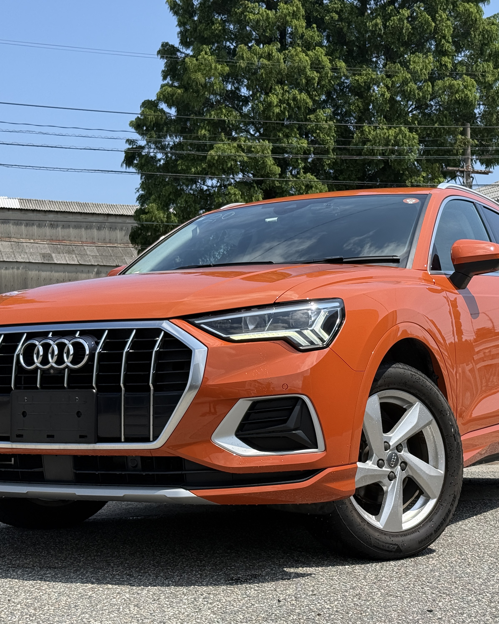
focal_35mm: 63
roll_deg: -0.6
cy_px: 314
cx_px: 260
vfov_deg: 30.0
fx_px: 1163
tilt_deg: +2.3
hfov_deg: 24.2
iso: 80
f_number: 1.78
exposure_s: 1/4878
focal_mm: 6.76
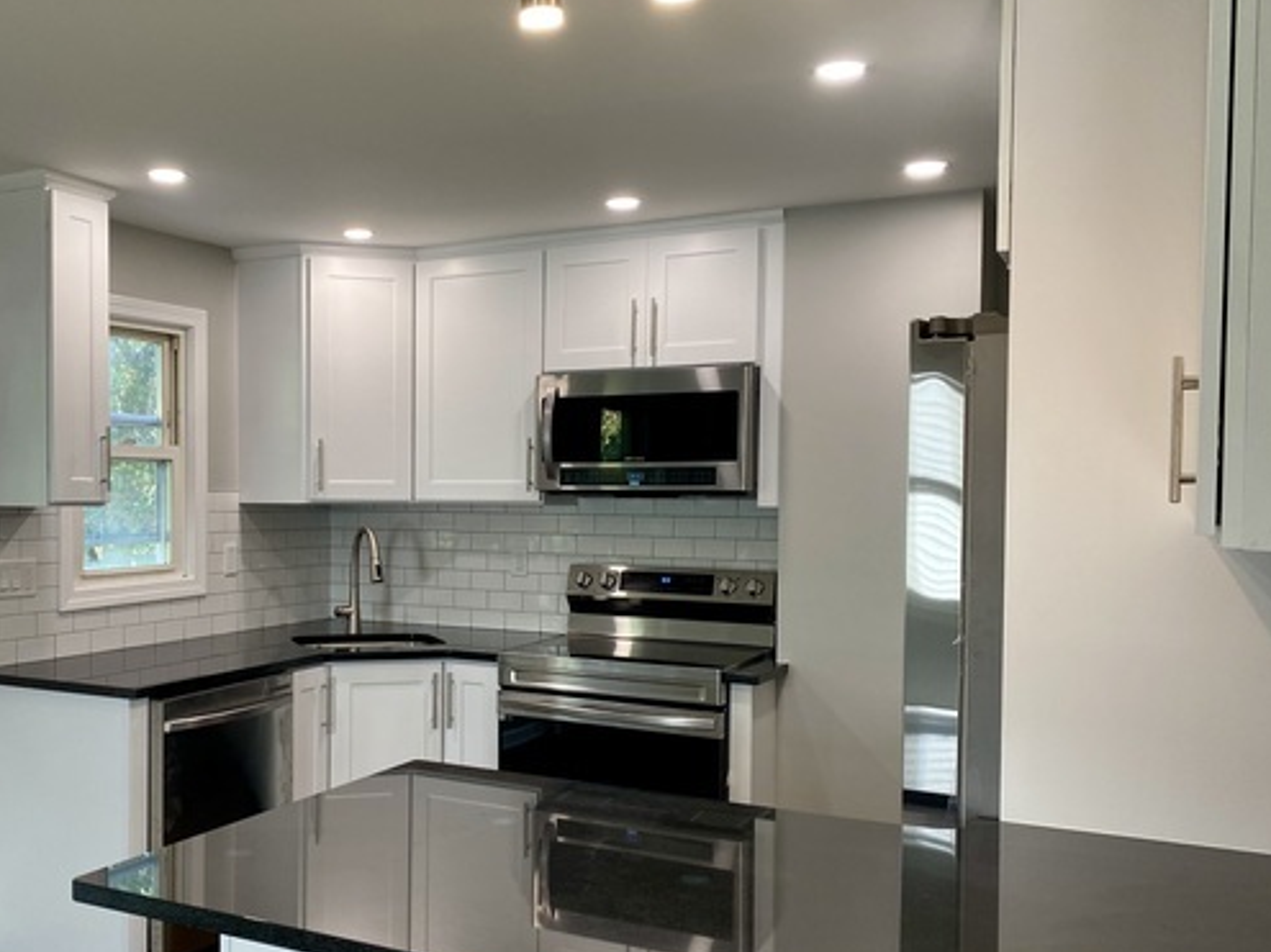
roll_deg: +0.3
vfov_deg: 40.6
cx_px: 438
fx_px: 1285
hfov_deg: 51.8
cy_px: 518
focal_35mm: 35
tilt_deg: -0.3
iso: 100
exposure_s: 1/120
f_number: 1.8
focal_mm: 4.25
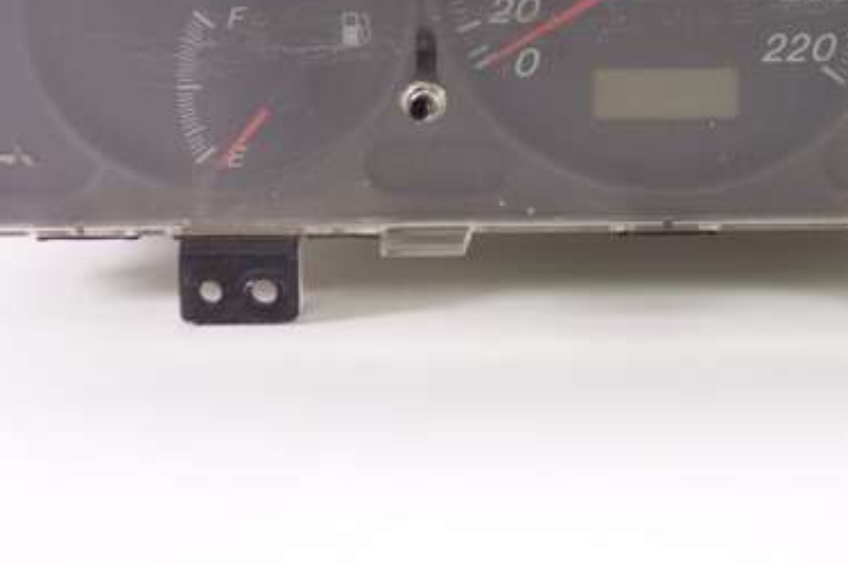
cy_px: 7
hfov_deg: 23.4
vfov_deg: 15.6
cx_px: 644
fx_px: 2026
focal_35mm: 86
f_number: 3.2
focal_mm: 15.45
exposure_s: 1/50
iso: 200
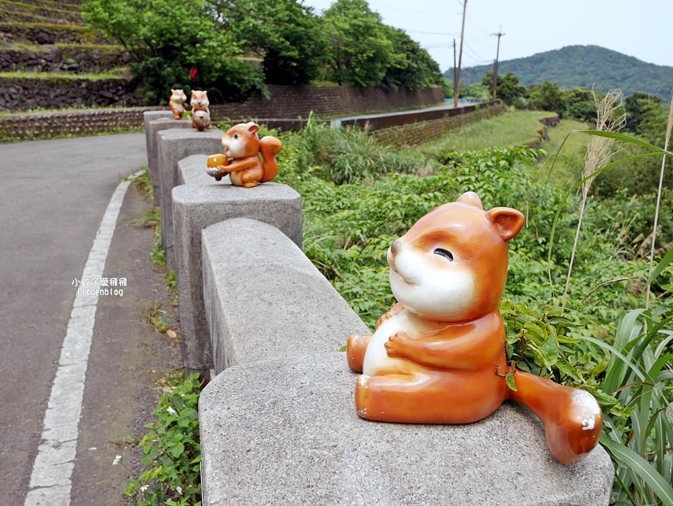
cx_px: 336
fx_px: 545
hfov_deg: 63.4
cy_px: 253
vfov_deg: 49.8
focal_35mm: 28
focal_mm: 14
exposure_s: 1/1000
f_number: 4
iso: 200
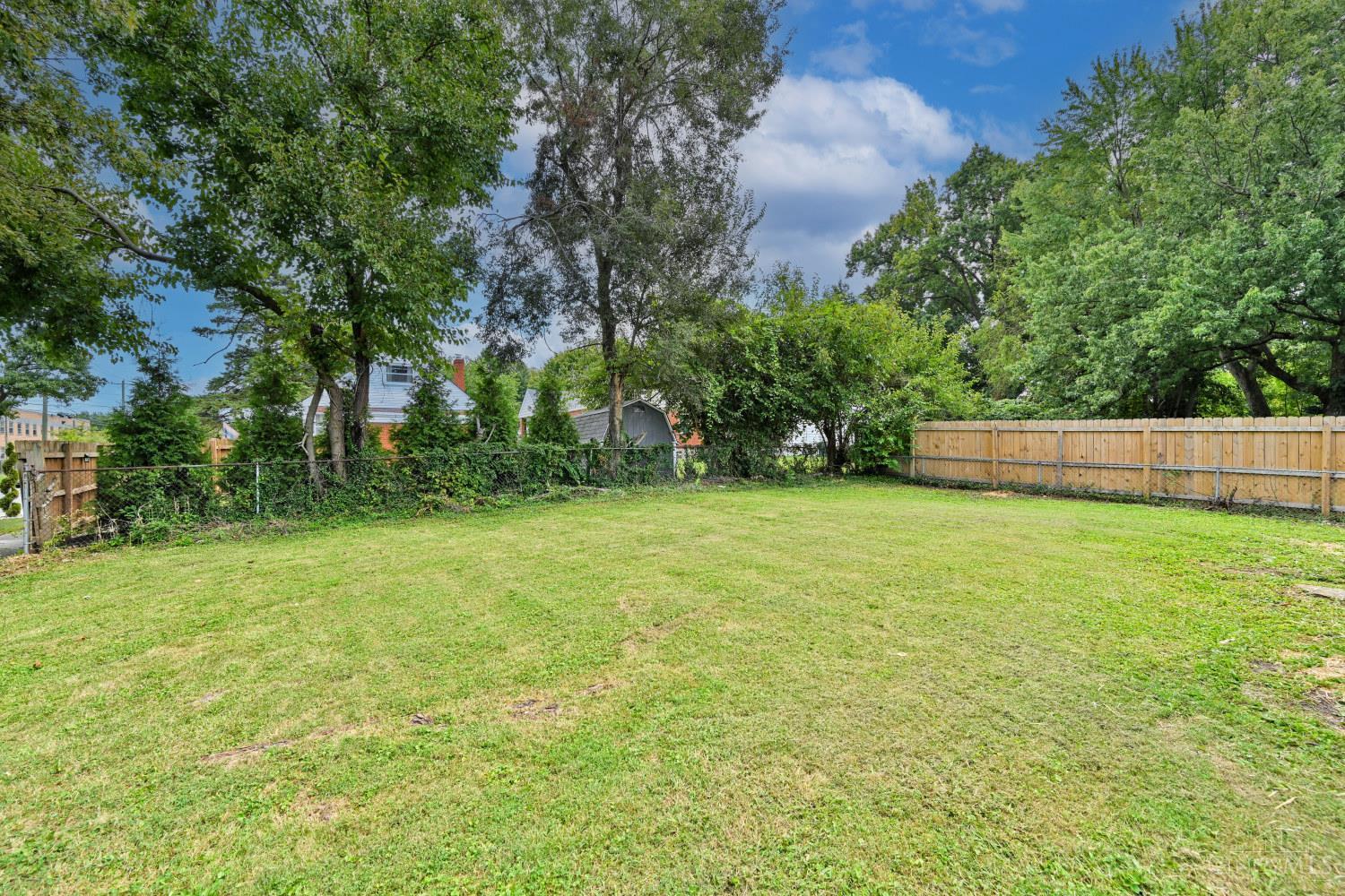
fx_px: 523
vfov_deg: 81.2
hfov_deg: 104.3
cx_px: 672
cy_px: 448
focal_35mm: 14
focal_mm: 14
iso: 100
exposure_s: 1/320
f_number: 6.3
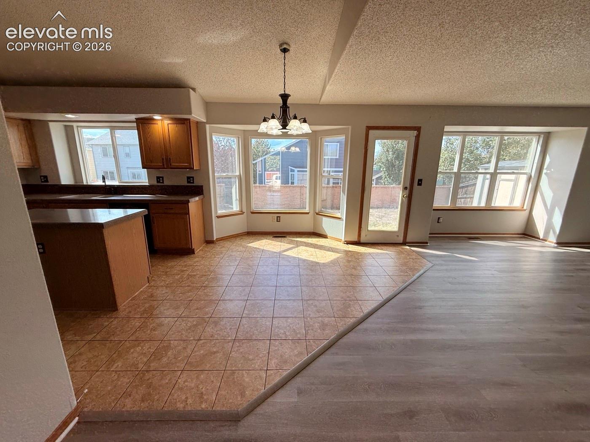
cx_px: 295
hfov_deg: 102.1
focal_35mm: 14
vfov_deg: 85.7
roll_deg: -0.4
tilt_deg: -12.7
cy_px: 221
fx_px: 239
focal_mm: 2.22
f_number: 2.2
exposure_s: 1/198
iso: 64
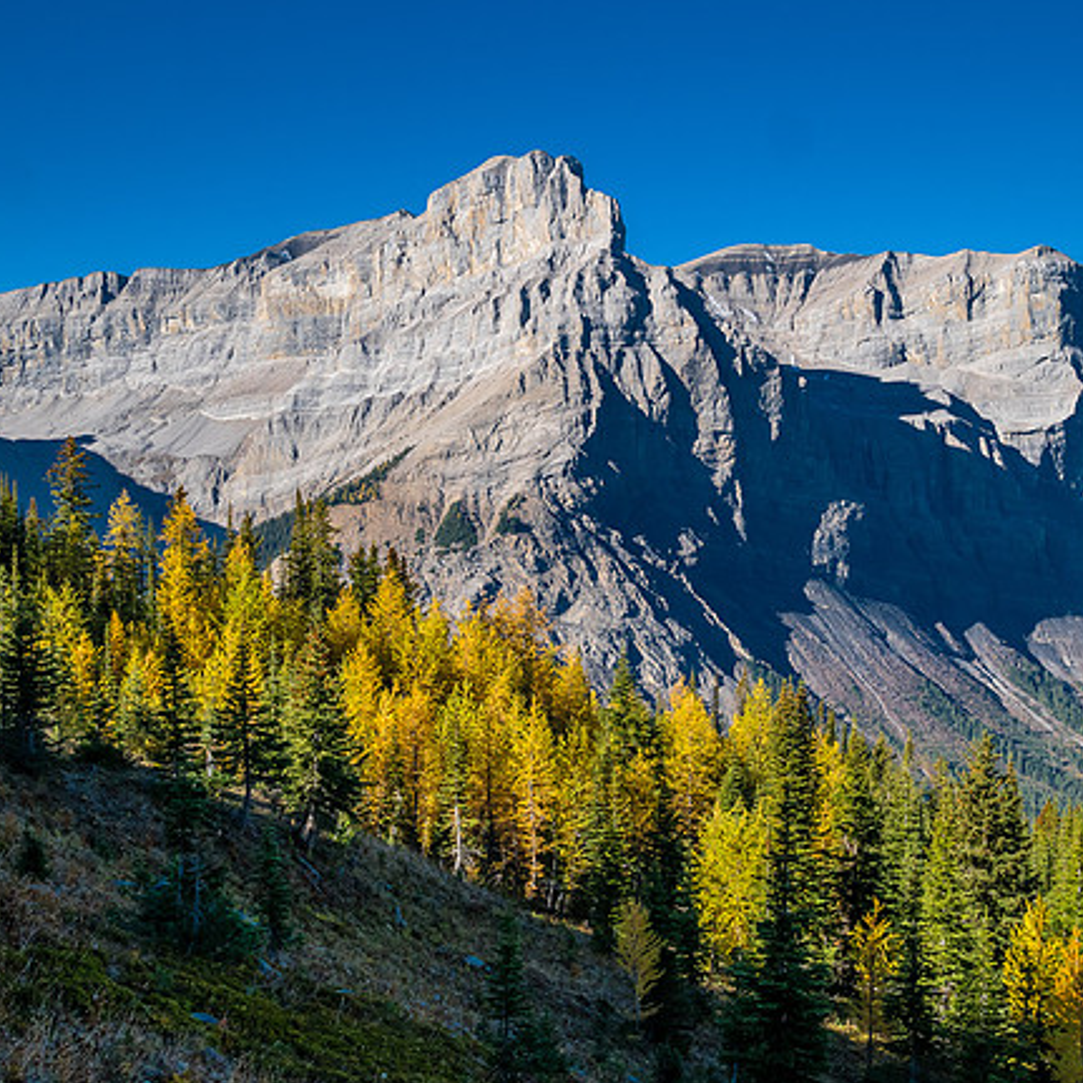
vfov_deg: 34.0
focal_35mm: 50
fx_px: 1770
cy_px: 544
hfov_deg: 34.0
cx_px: 593
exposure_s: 1/320
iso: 200
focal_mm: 21
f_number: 8
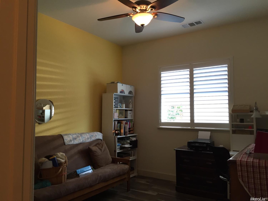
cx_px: 134
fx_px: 224
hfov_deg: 61.7
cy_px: 100
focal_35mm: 29
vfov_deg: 48.2
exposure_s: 1/30
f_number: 2.2
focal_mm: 4.15
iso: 40
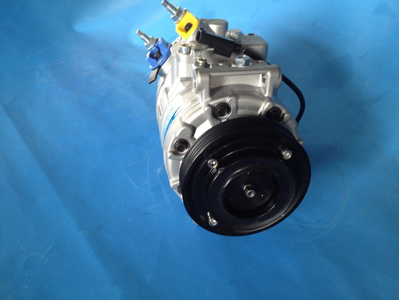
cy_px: 150
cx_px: 200
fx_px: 404
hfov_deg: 52.6
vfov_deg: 40.7
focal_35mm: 35
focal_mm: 4.28
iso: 64
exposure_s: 1/20
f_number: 2.4
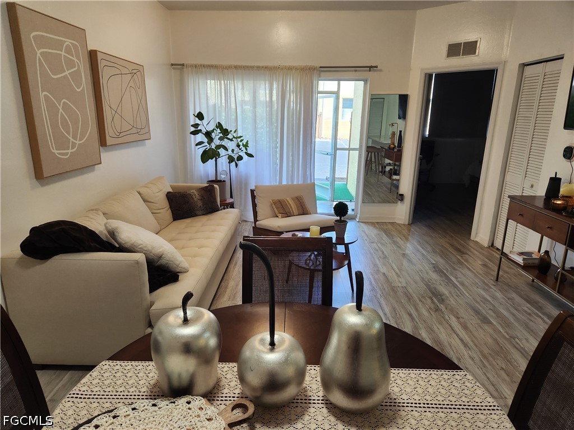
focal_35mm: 23
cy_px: 215
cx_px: 287
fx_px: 381
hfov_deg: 73.9
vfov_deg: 58.9
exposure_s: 1/120
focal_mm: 5.4
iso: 160
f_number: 1.8
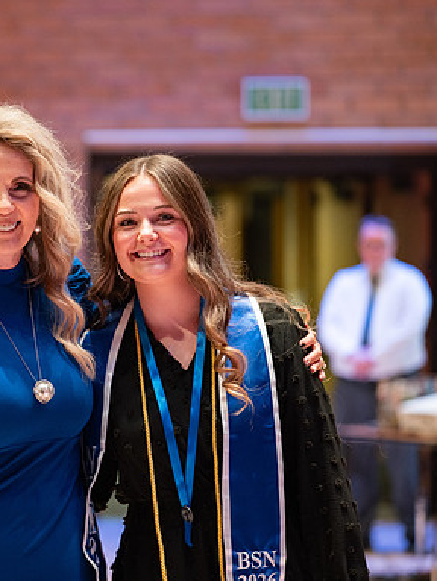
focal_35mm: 160
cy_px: 290
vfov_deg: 12.3
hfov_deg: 9.3
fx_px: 2689
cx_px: 71
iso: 1000
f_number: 2.8
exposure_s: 1/200
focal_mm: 110
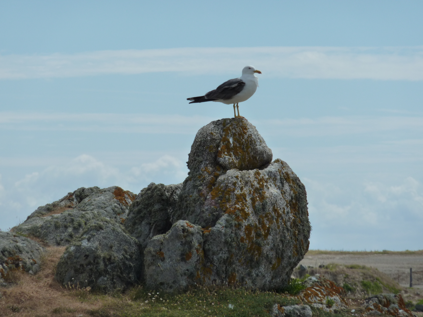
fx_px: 3666
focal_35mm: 300
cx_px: 212
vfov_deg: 5.0
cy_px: 158
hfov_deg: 6.6
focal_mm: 49.2
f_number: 5.6
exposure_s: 1/1000
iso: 125
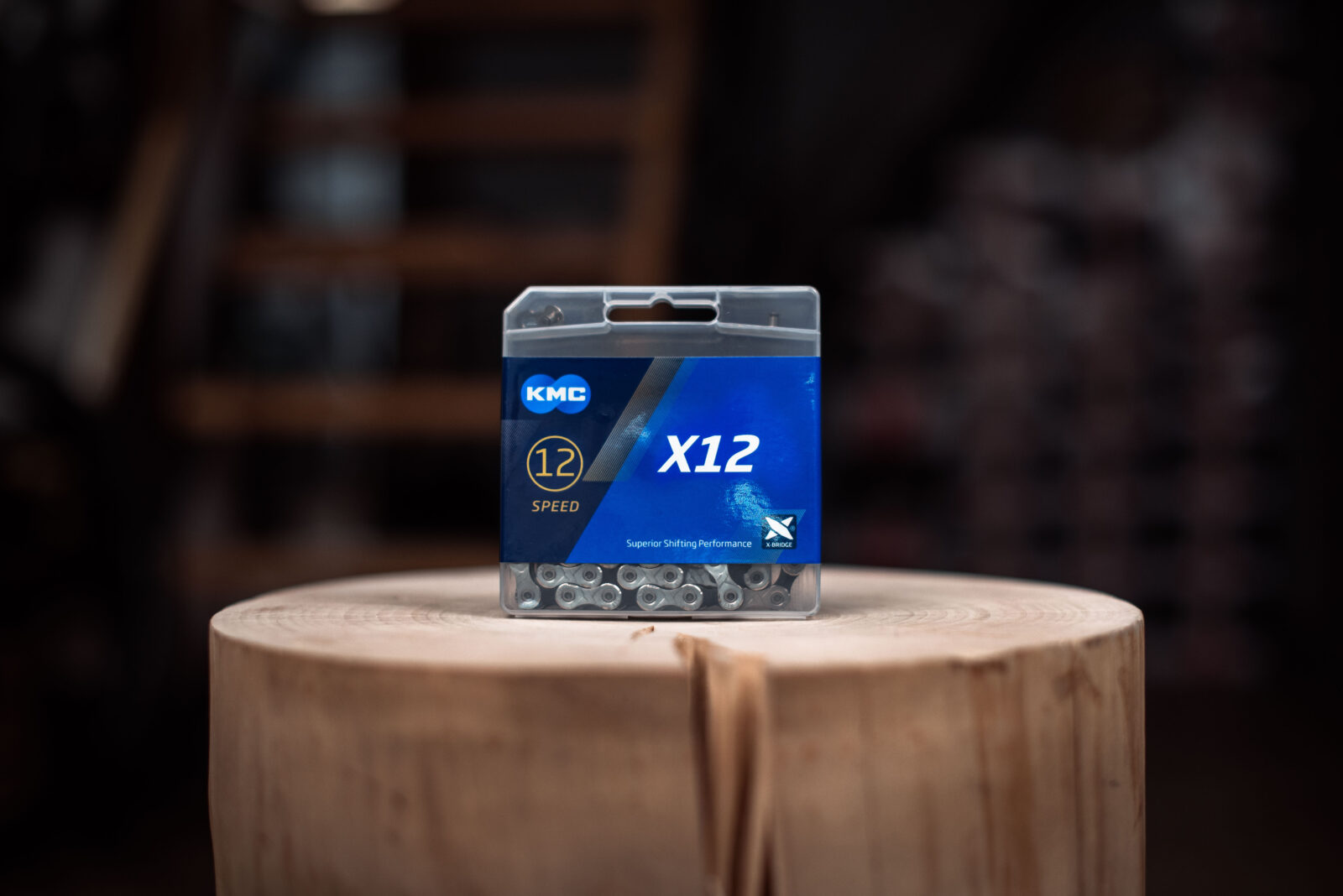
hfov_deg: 39.6
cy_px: 448
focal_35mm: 50
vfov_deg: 27.0
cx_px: 672
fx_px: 1866
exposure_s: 1/500
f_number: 2
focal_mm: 50
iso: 1000
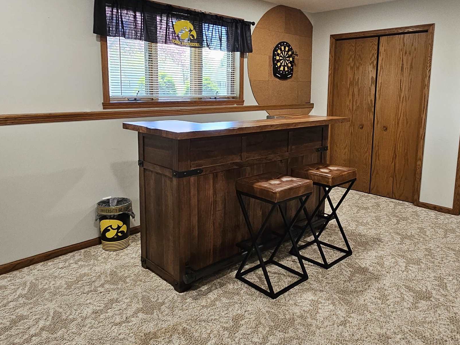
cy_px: 145
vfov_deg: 54.6
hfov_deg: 69.1
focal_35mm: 25
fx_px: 332
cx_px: 262
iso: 250
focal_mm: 2.2
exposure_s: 1/60
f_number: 2.2
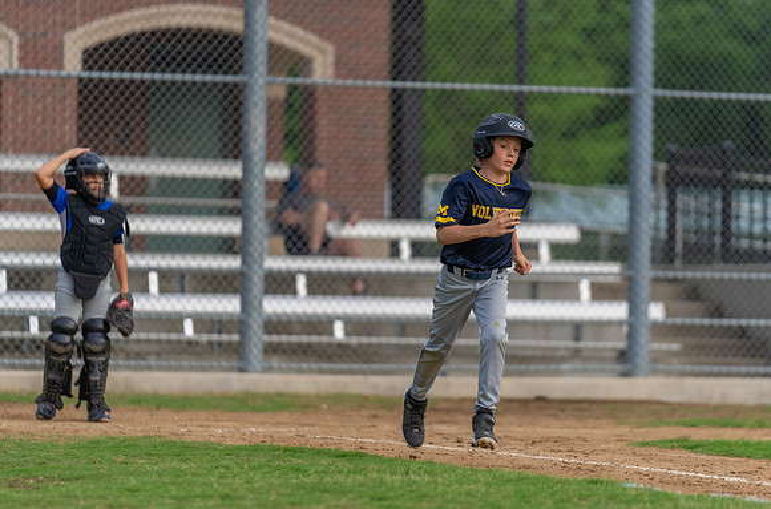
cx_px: 461
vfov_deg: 5.7
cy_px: 256
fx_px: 5118
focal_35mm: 240
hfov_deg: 8.6
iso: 1000
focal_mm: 200
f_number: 2.8
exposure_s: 1/1000
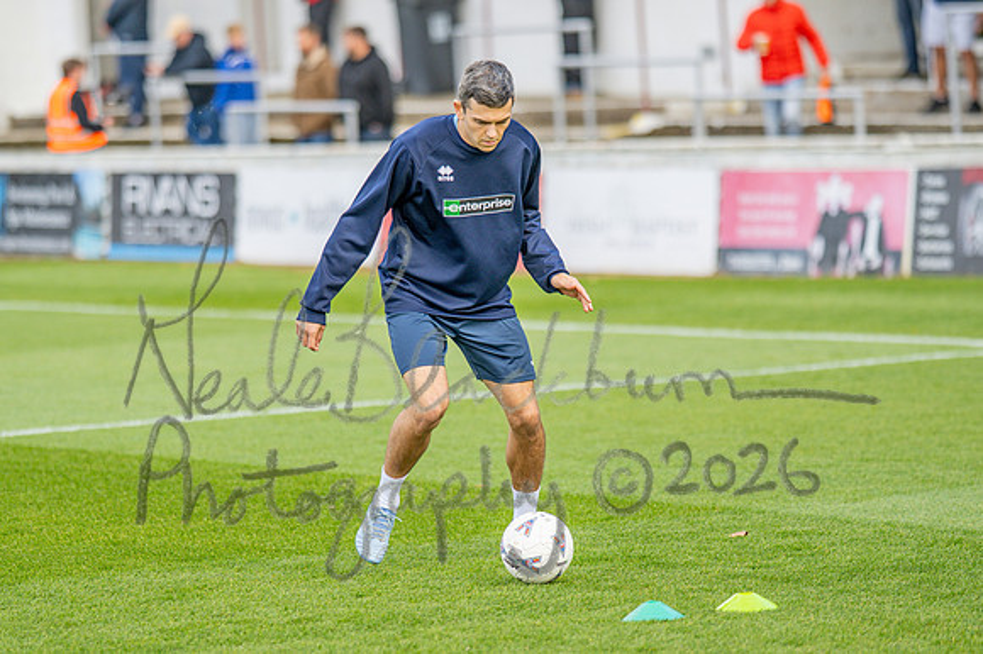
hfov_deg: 10.2
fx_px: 5512
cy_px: 327
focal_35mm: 202
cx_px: 492
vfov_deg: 6.8
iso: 280
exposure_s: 1/2000
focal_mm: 135
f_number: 1.8
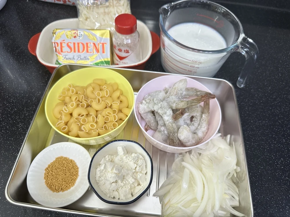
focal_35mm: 24
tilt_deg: -57.5
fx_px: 201
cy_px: 108
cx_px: 145
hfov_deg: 71.6
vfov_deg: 56.8
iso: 160
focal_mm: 6.86
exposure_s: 1/60
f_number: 1.78
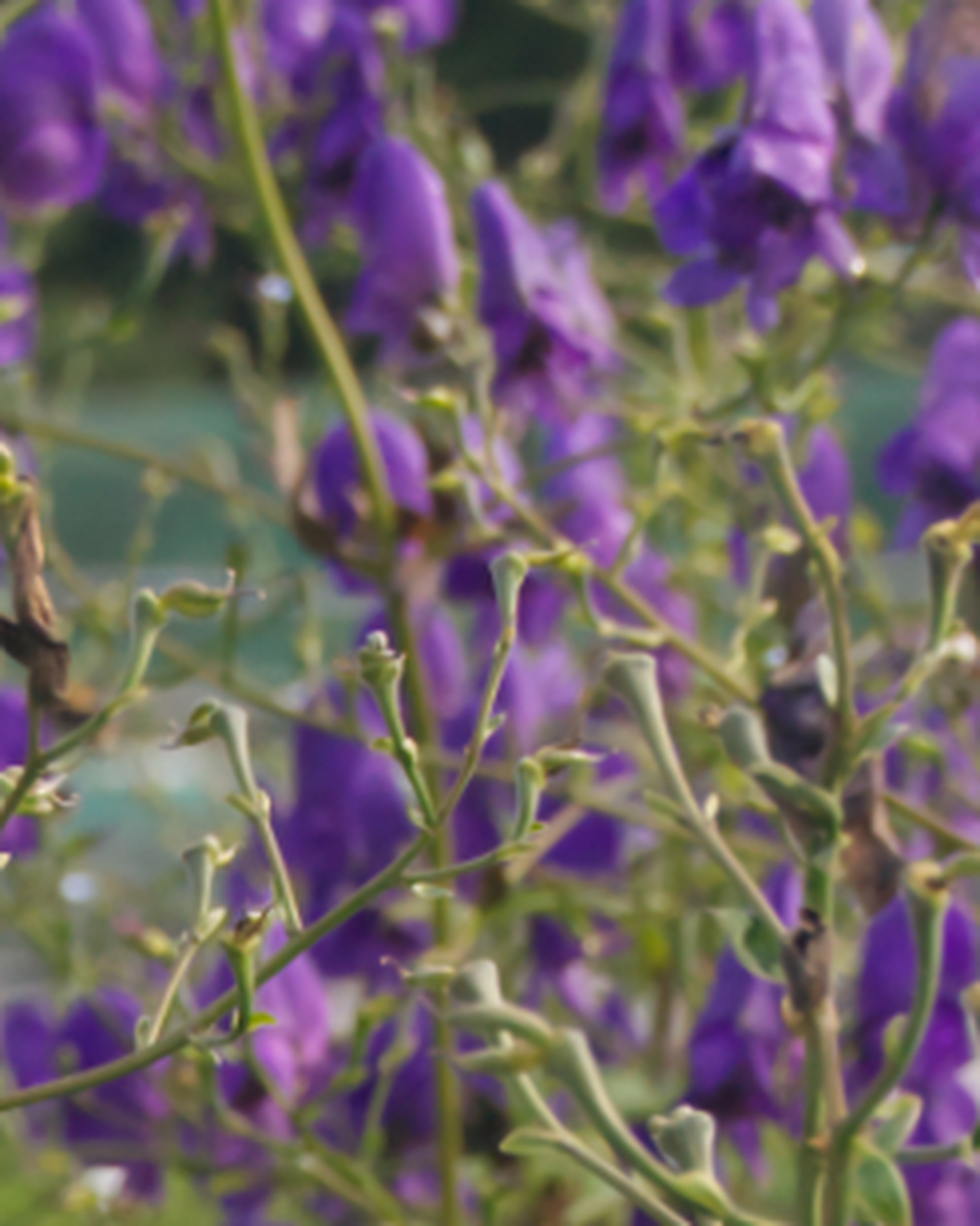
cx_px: -71
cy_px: 2246
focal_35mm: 301
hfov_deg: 5.1
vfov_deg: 6.3
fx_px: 10912
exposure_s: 1/500
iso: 2000
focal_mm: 55
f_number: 10
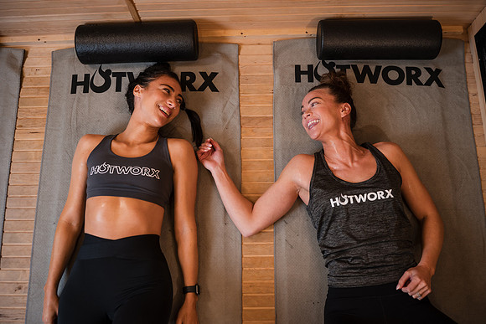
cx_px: 243
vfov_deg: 37.9
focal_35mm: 35
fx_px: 473
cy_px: 162
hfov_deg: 54.4
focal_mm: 35
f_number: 3.2
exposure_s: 1/125
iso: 400
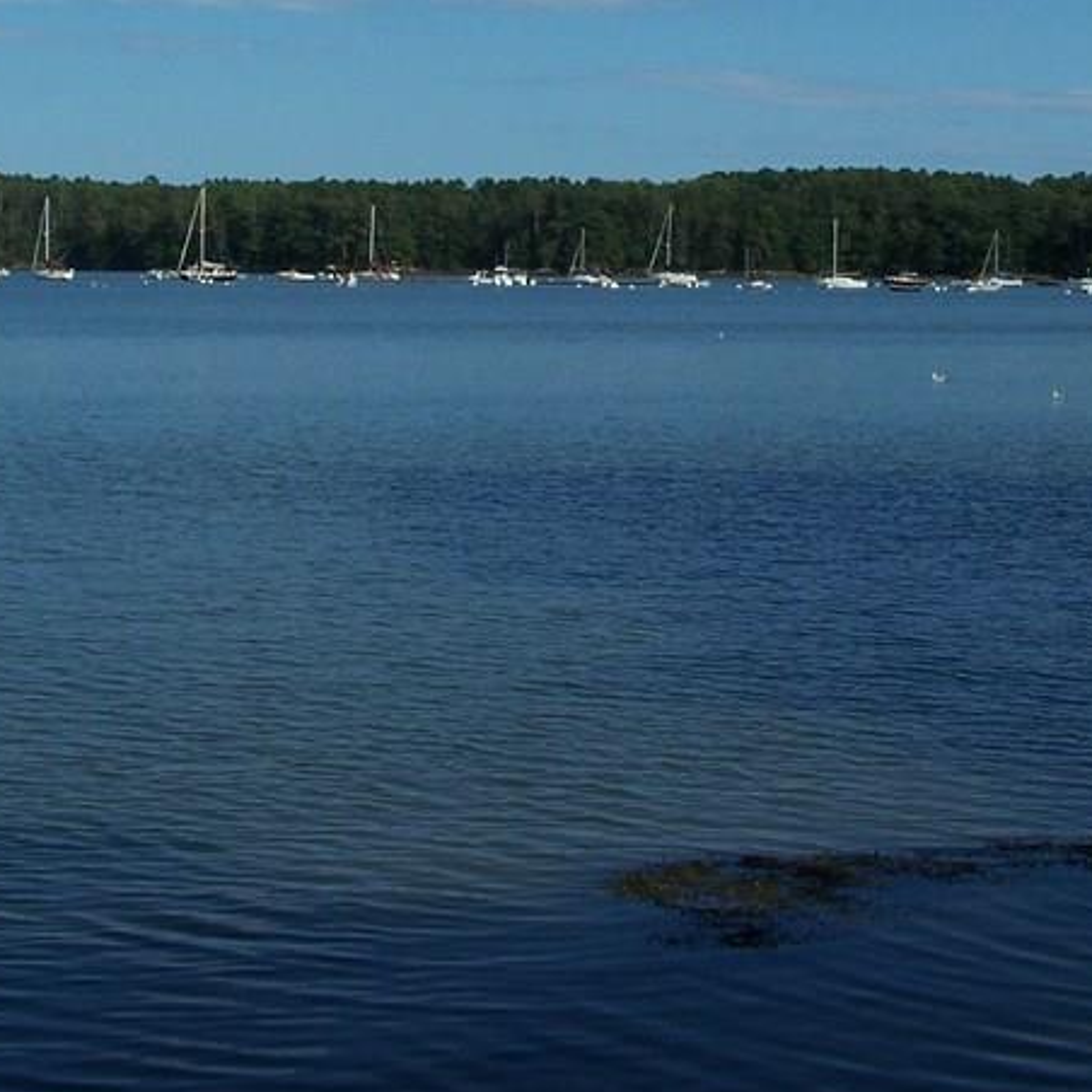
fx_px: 2712
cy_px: 268
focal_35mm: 76
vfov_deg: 22.5
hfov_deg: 22.7
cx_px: 699
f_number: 5.6
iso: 80
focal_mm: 6.3
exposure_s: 1/640
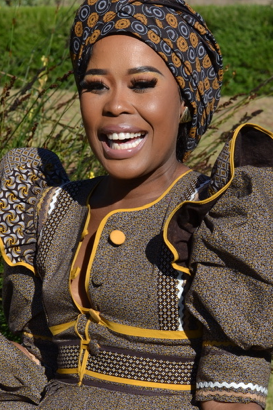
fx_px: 1525
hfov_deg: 10.2
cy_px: 268
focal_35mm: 134
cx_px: 101
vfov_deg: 15.3
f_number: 8
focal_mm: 50
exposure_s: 1/250
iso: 100
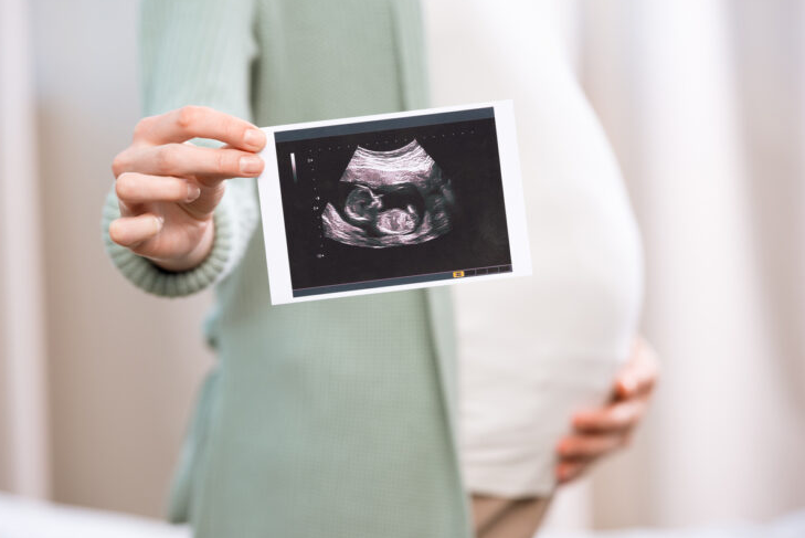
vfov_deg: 8.7
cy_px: 268
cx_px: 382
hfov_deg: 13.0
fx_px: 3535
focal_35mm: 158
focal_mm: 150
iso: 200
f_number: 4.5
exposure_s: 1/100
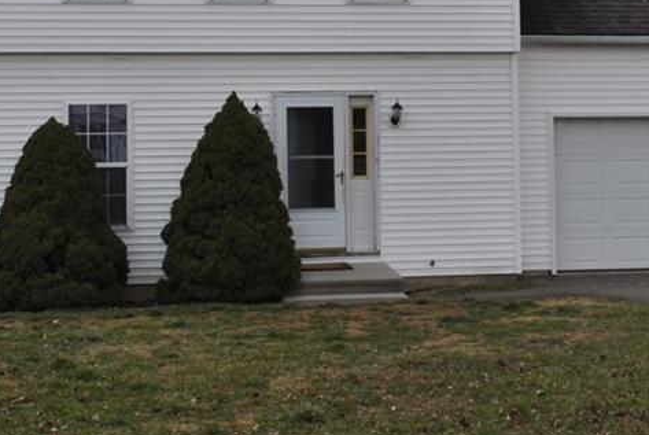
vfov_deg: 15.0
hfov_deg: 22.3
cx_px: 366
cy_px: 80
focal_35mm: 91
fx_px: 1643
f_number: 7.1
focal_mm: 28
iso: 100
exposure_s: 1/200
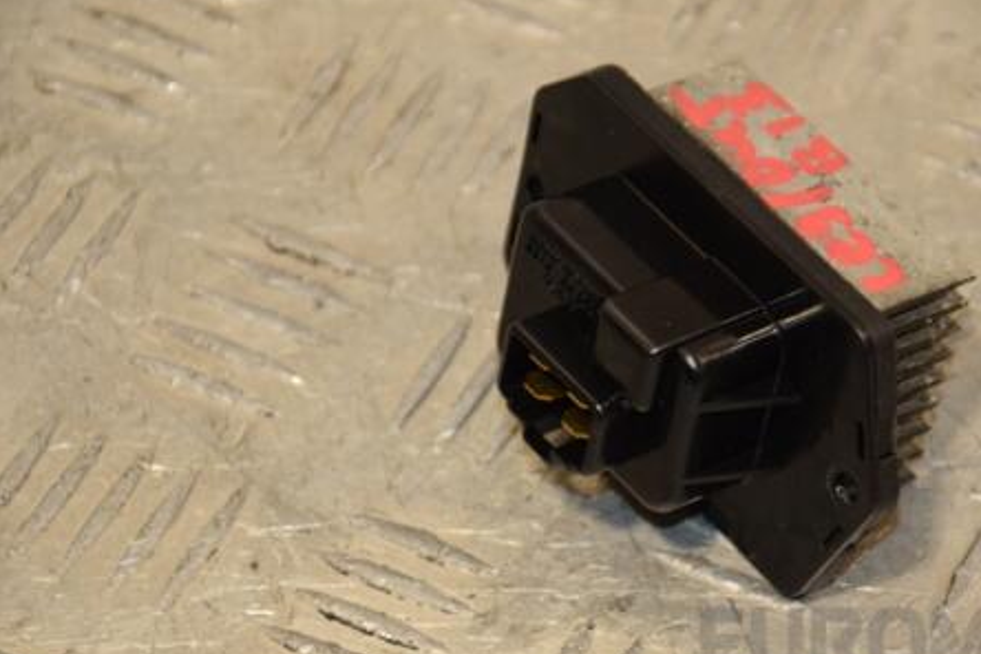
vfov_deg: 6.5
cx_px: 658
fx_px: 5795
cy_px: 347
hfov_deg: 9.7
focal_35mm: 213
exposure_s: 1/125
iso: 800
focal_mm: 105
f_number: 5.6
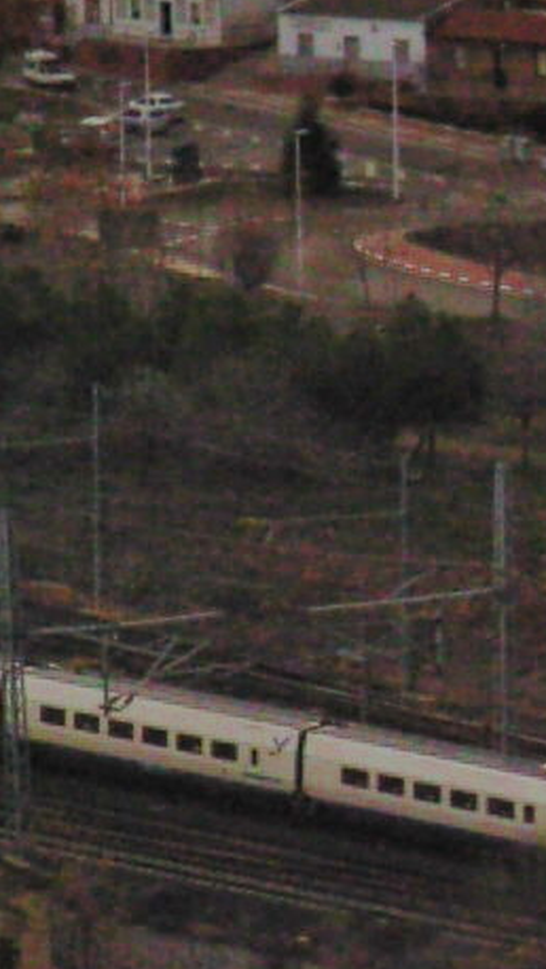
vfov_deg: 4.7
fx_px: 11904
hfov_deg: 2.6
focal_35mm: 463
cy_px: 622
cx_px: 1079
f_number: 5
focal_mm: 31.4
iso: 200
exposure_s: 1/395
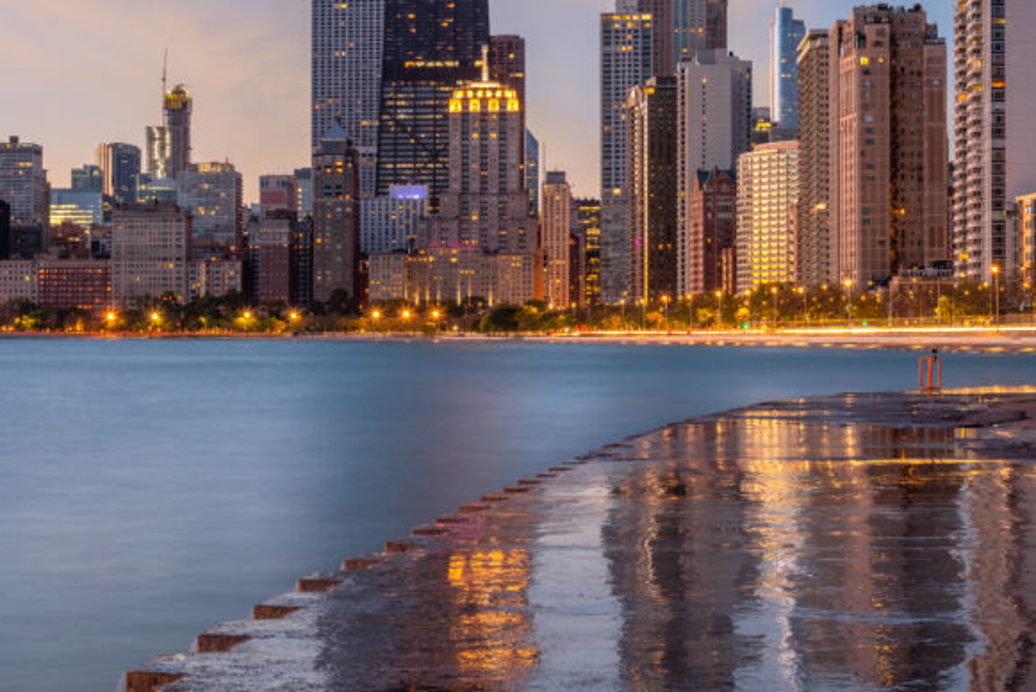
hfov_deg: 27.2
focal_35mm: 74
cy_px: 158
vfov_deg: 18.3
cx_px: 344
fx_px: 2131
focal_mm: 42
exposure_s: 2
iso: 64
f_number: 11
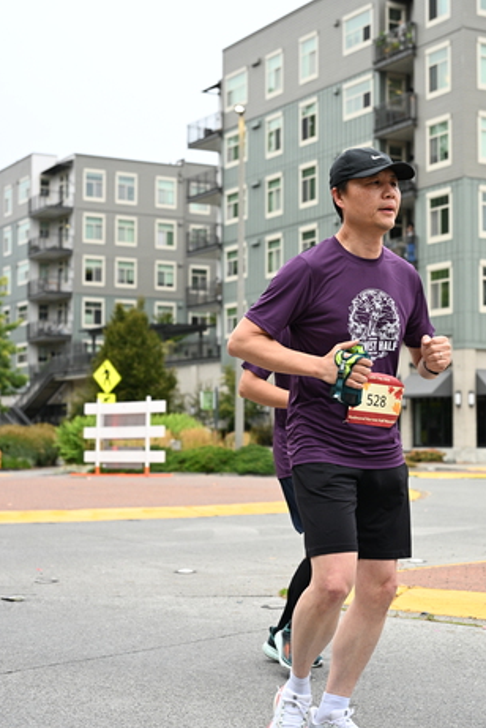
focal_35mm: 62
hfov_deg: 21.9
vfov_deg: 32.4
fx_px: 1254
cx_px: 253
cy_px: 352
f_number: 4
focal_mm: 52
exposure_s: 1/800
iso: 1600
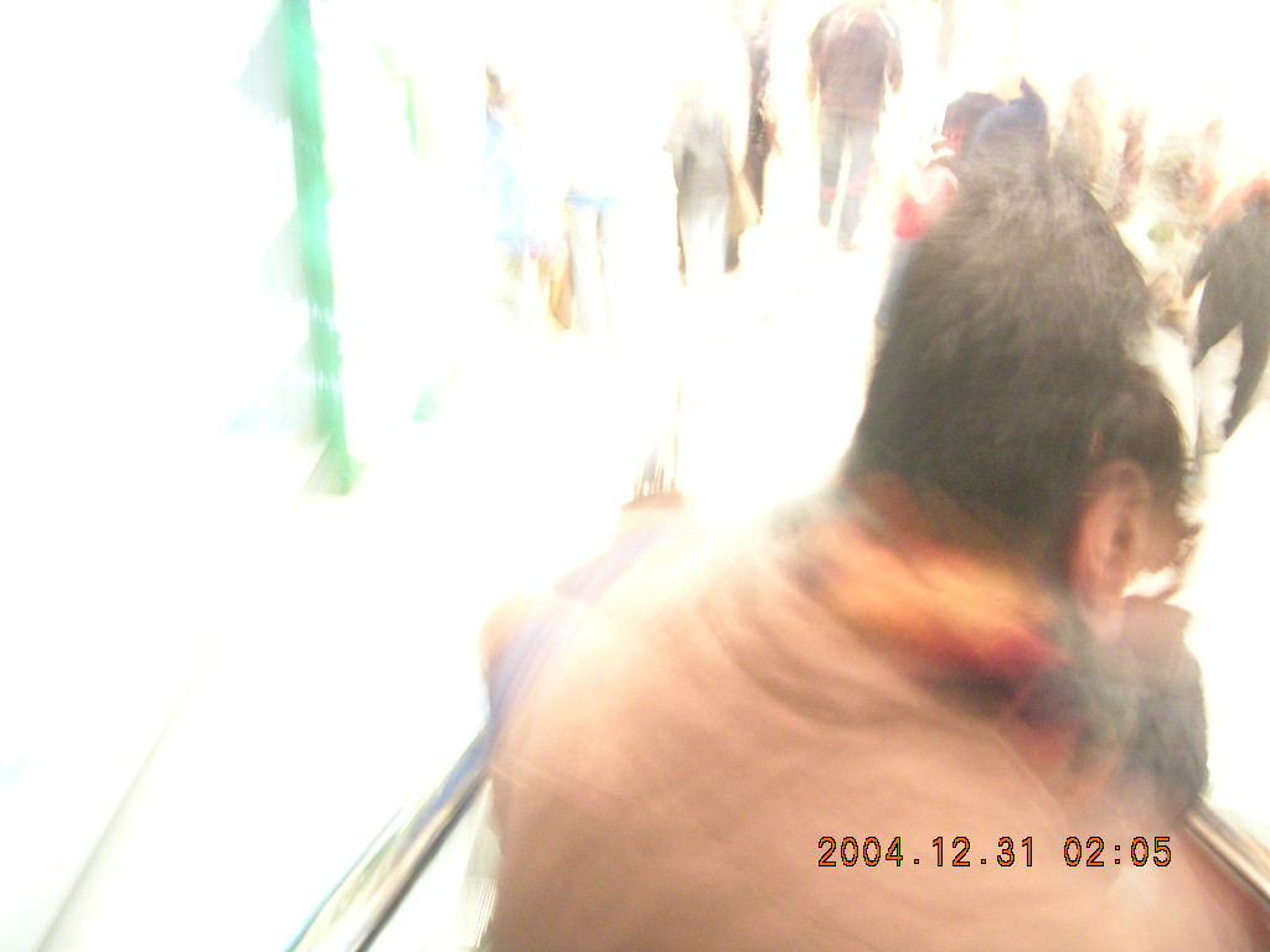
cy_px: 476
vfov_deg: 40.7
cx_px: 635
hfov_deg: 52.6
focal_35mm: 35
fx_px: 1284
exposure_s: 2
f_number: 2.8
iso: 200
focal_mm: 5.4
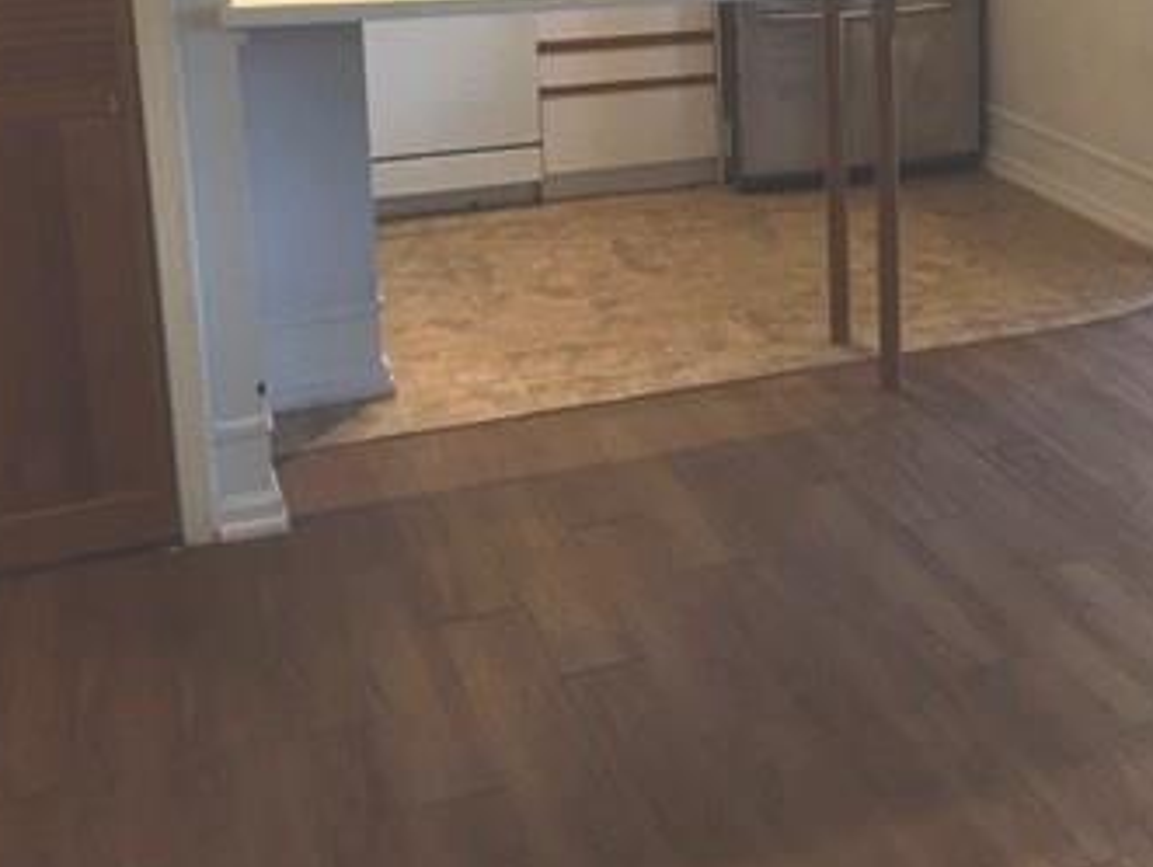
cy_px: 101
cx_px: 1062
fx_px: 1867
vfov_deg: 25.4
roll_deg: -0.4
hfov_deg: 32.4
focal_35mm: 56
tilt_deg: -8.7
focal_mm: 4.15
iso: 50
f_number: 2.2
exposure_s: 1/15
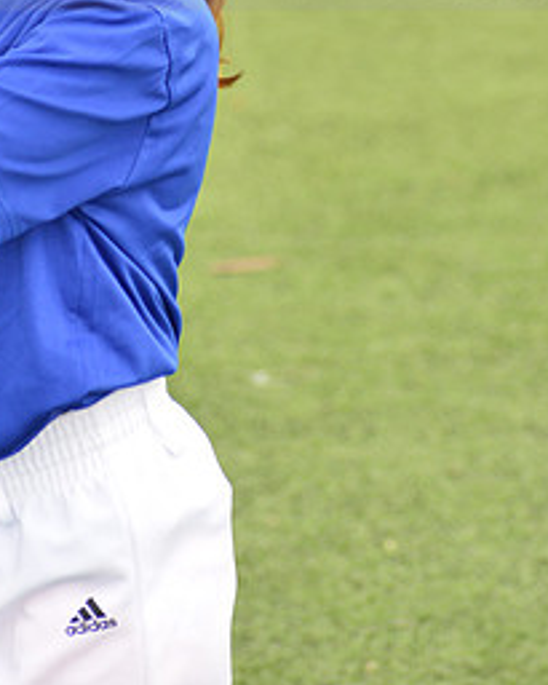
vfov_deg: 5.3
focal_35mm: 362
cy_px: -75
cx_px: 92
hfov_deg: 4.3
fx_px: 7335
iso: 250
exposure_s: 1/200
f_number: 8
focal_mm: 170
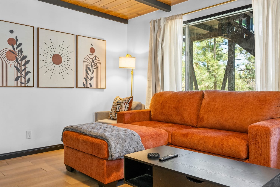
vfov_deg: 43.6
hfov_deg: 61.9
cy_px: 94
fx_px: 233
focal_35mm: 30
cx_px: 140
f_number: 7.1
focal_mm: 30
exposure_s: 1/2.5
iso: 400
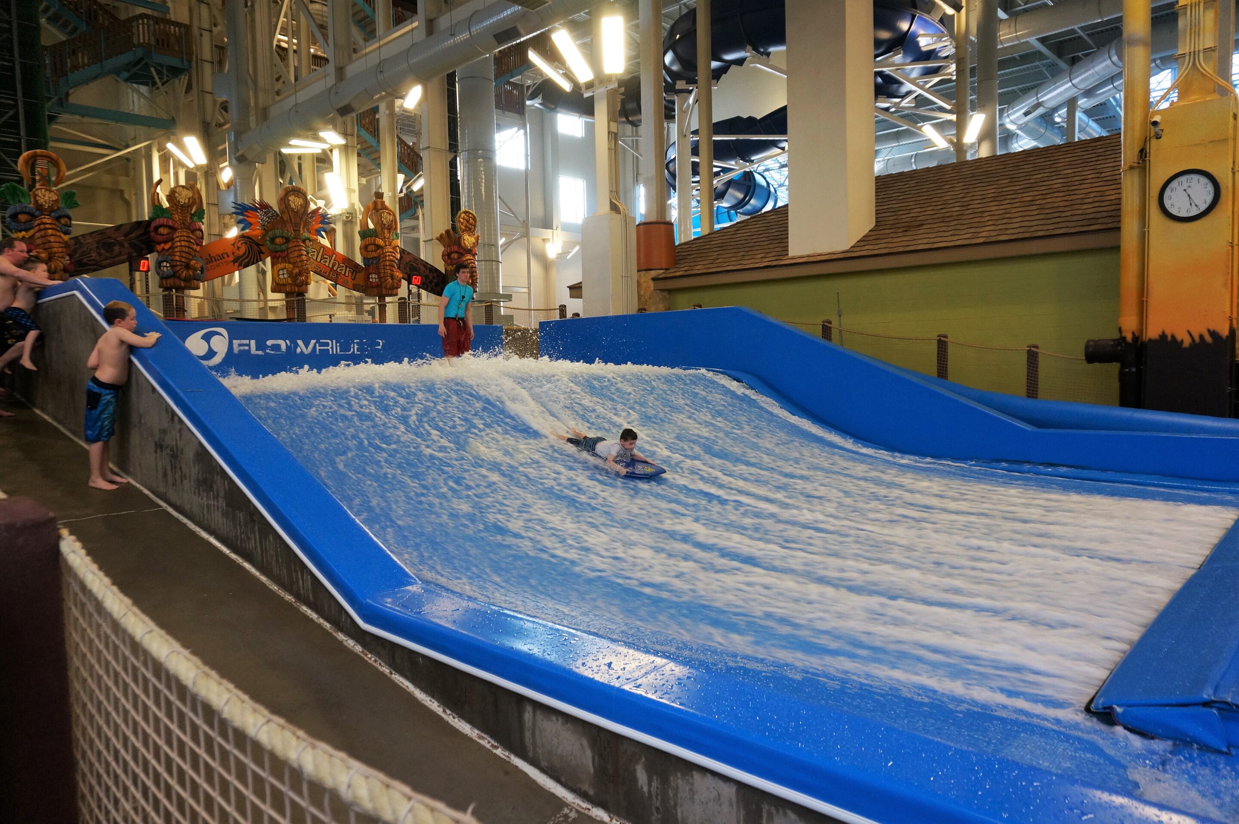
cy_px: 412
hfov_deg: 73.8
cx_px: 620
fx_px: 825
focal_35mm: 24
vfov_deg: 53.0
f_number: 4
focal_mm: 16
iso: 640
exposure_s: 1/160
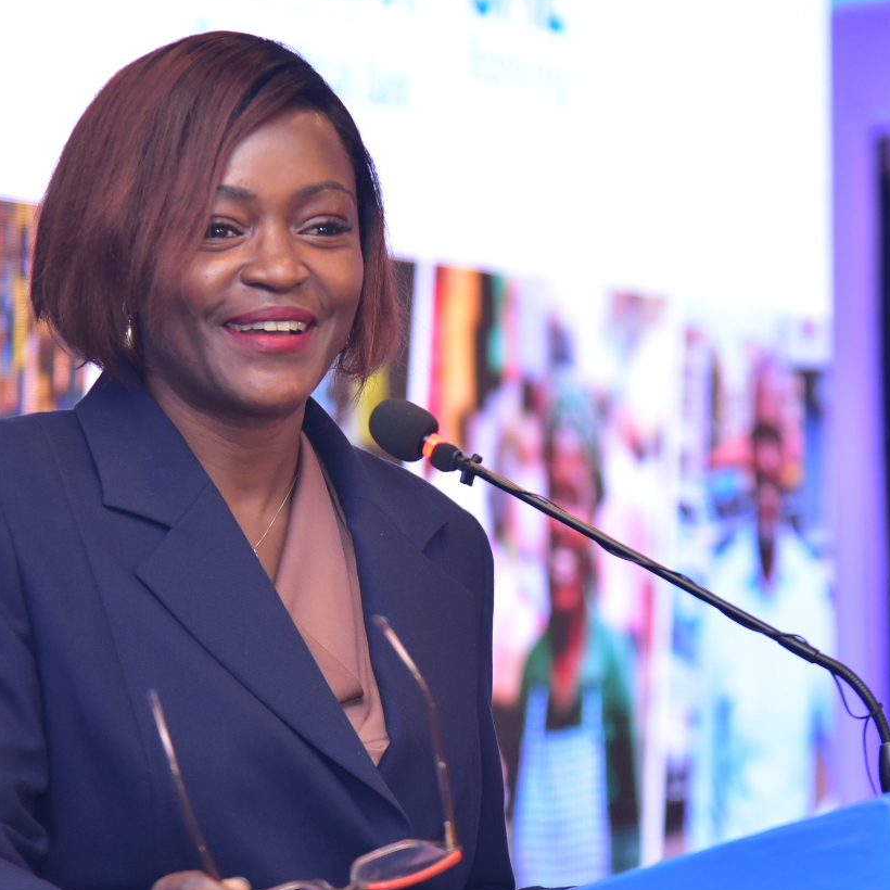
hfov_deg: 9.3
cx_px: 356
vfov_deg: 9.3
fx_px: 5469
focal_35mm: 188
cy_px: 431
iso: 1600
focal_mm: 112
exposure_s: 1/125
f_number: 4
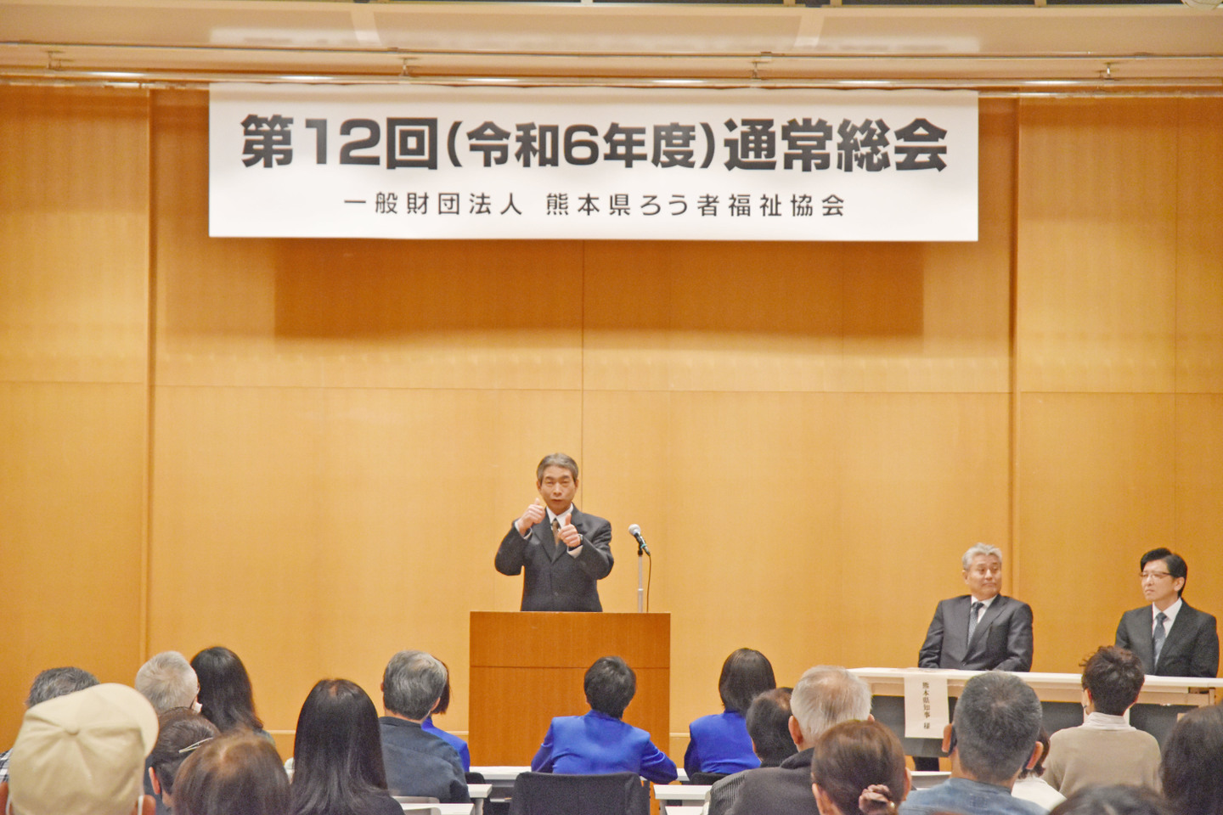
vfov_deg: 13.0
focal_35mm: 105
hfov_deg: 19.5
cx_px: 612
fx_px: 3567
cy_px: 408
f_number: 4.5
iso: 2500
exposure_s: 1/250
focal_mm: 70
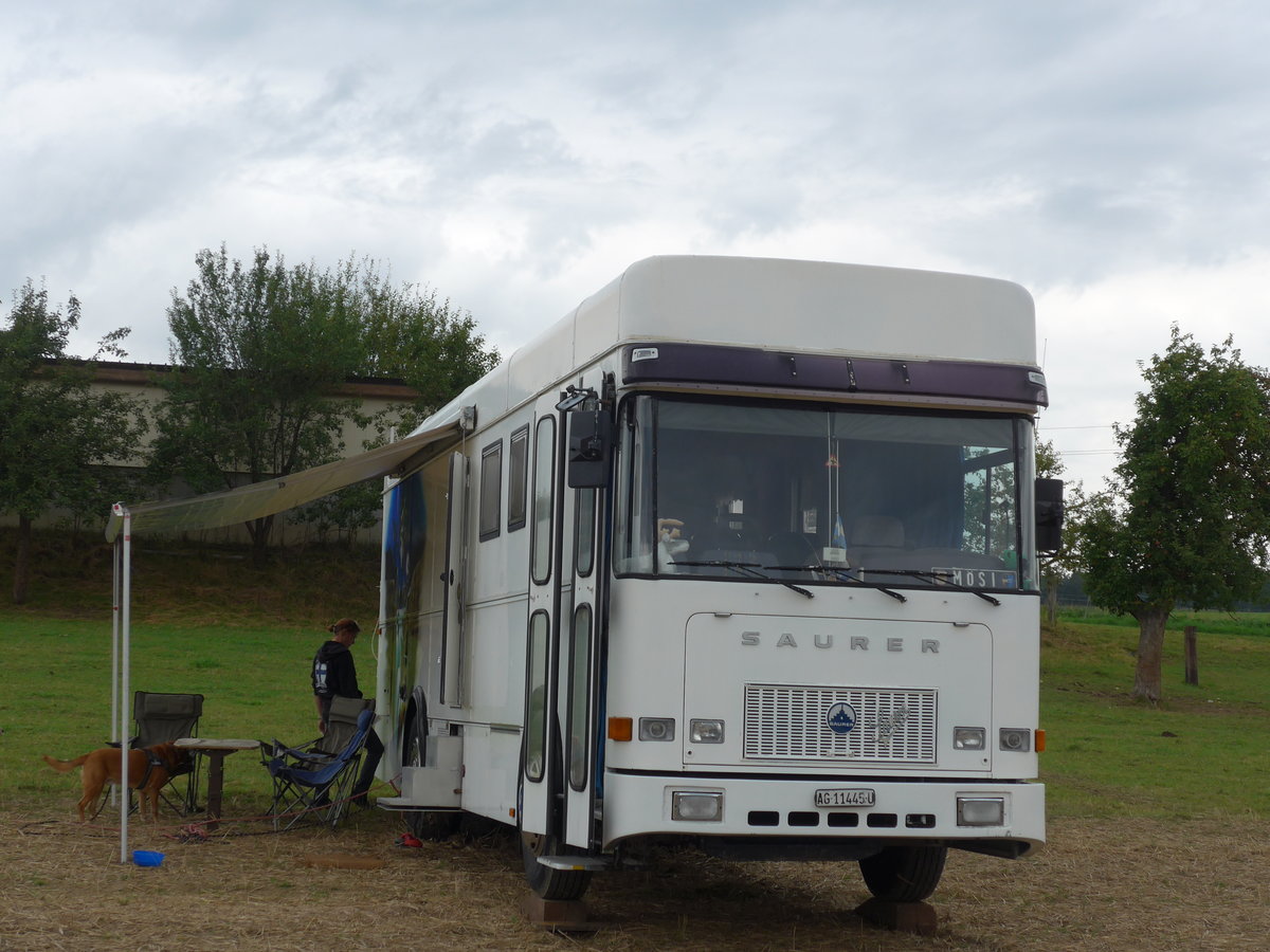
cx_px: 635
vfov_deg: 22.3
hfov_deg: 29.4
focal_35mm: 66
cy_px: 476
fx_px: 2421
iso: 80
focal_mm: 13.4
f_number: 3.9
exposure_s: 1/200
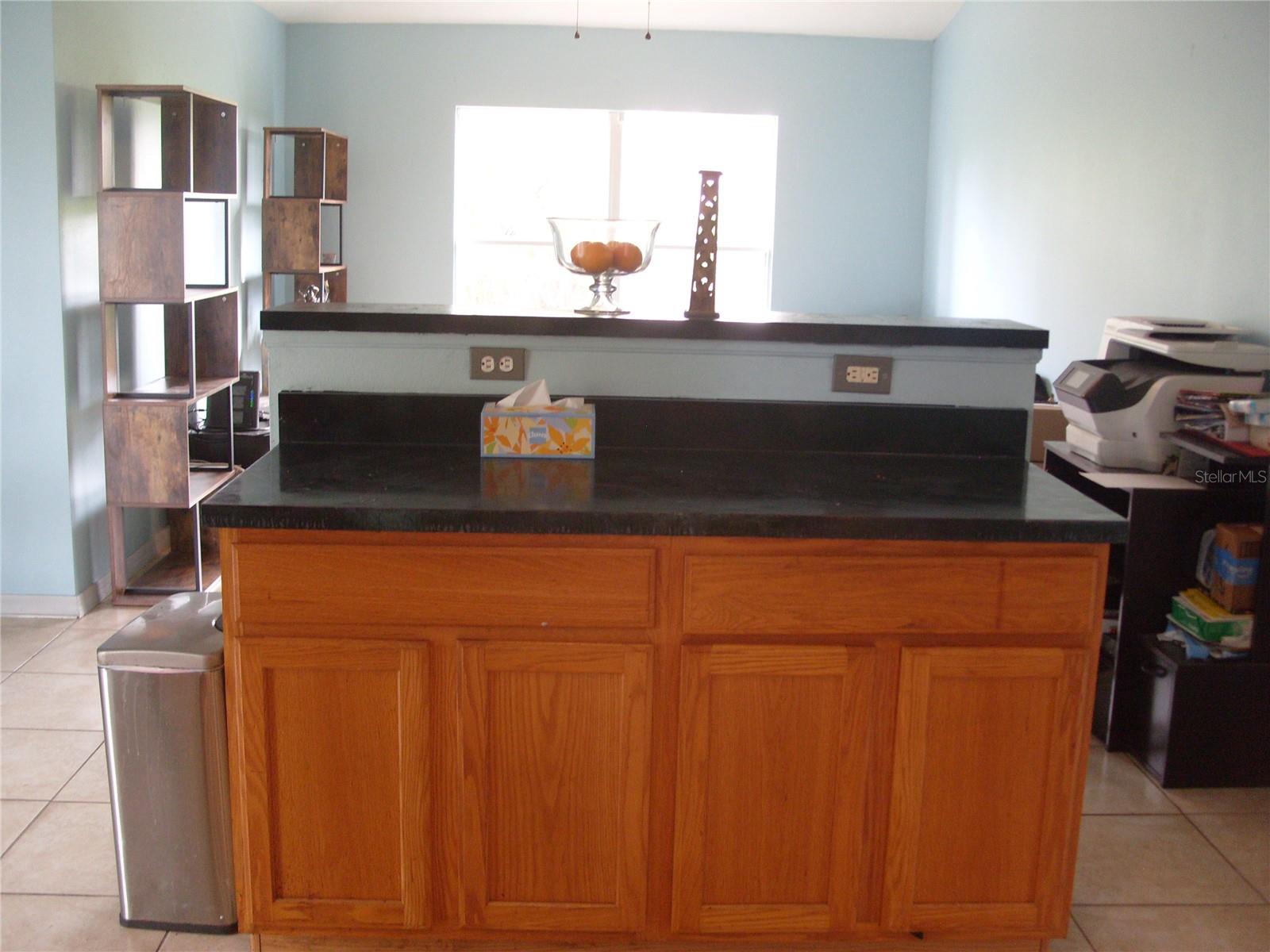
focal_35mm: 35
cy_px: 476
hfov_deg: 52.6
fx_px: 1284
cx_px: 635
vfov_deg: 40.7
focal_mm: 7.8
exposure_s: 1/20
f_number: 2.8
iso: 200
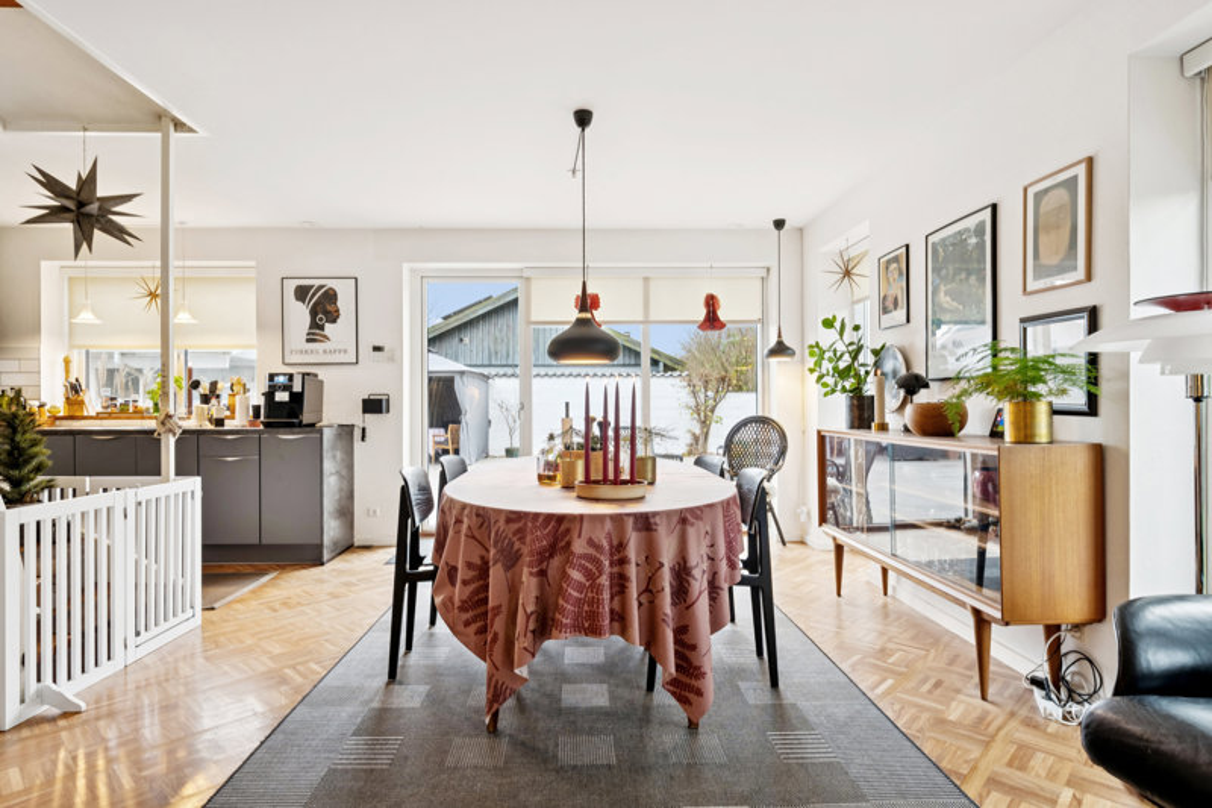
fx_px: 639
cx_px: 606
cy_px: 404
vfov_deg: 64.5
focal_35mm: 19
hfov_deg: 86.9
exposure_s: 1/2
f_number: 8
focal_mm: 19
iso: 125
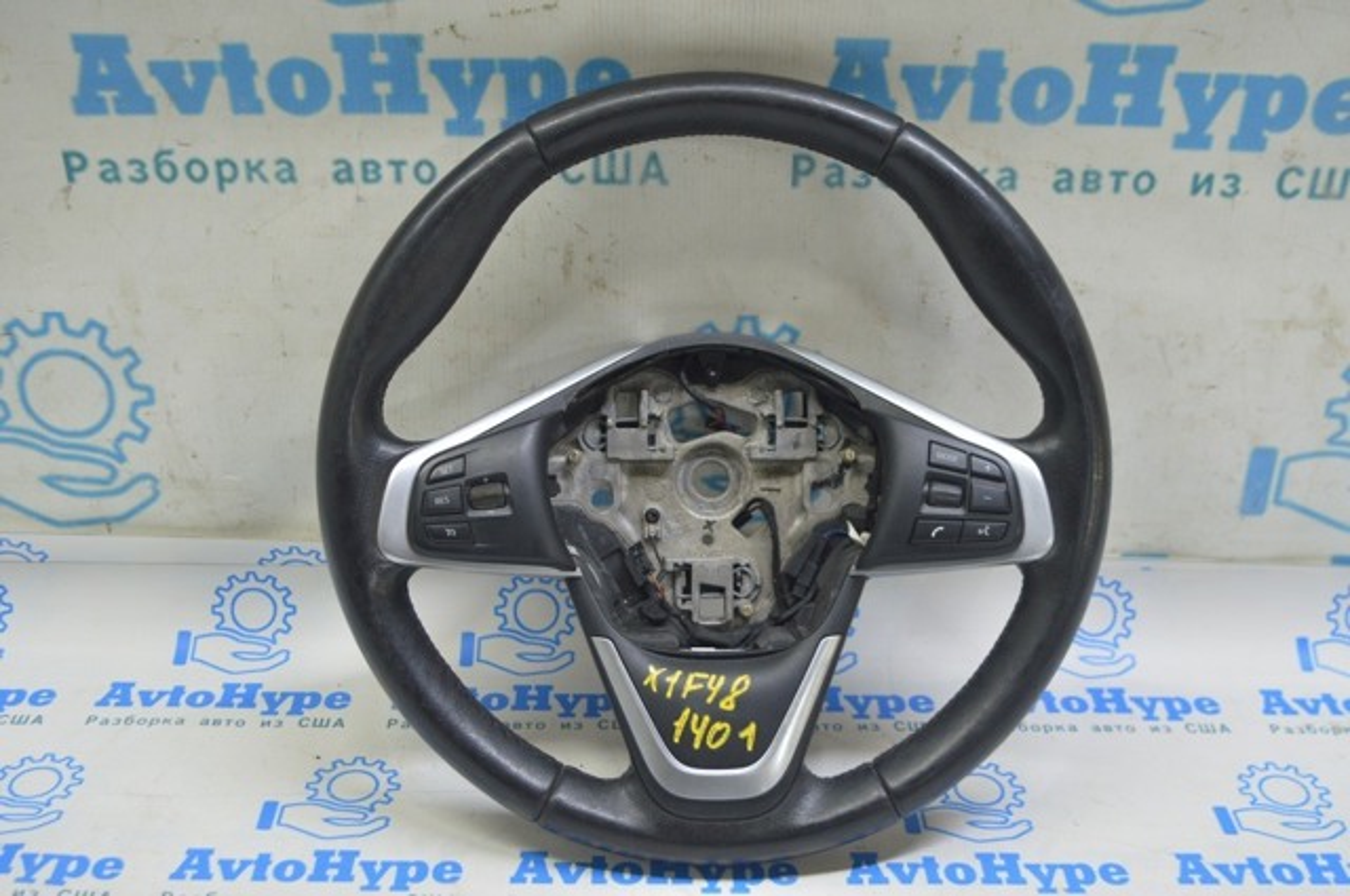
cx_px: 675
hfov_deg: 45.0
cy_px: 448
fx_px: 1629
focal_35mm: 44
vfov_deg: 30.8
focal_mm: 29
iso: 400
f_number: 5.6
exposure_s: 1/20
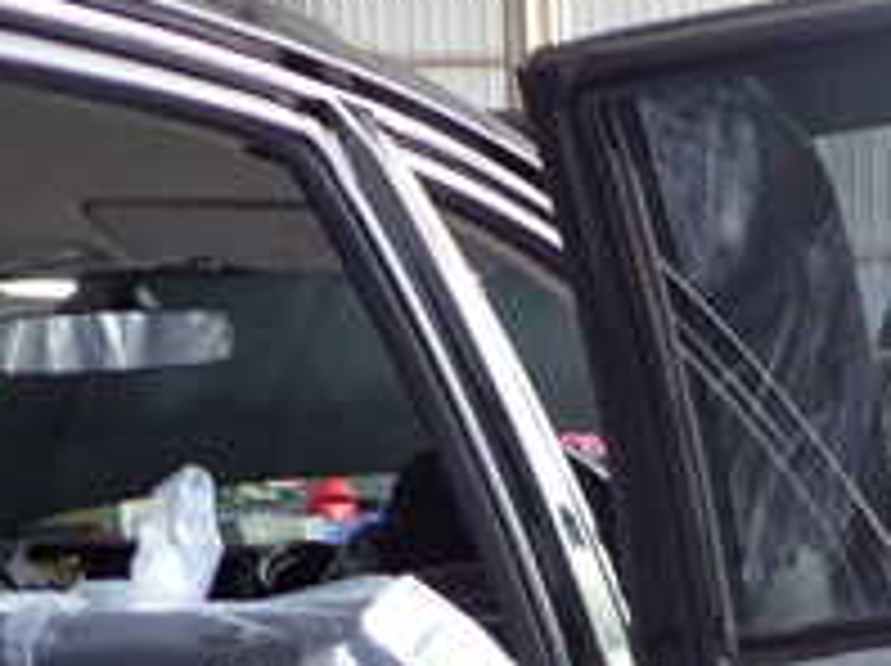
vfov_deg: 15.8
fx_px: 2339
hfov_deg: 19.3
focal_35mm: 91
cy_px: 693
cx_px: 1260
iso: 200
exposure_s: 1/125
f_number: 2.3
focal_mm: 5.4
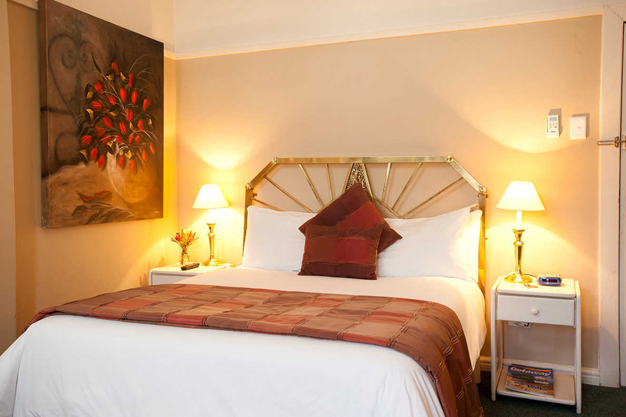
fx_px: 556
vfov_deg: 41.1
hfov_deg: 58.7
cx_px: 313
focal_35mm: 32
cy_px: 208
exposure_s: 1/6
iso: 320
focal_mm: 32
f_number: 7.1
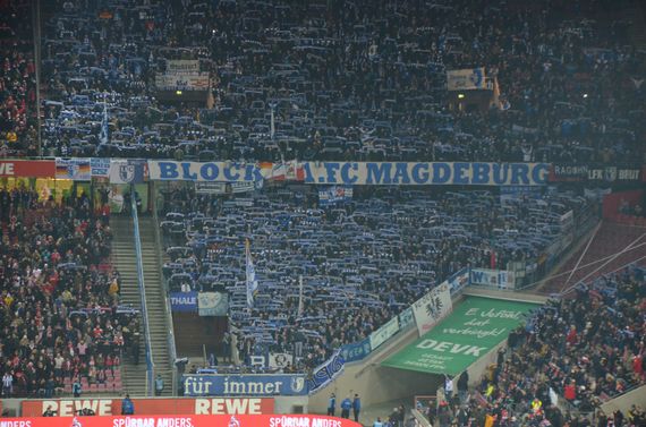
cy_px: 214
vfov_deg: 8.7
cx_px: 323
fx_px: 2819
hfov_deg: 13.1
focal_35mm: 158
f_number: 5.6
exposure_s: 1/125
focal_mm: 105
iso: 2000
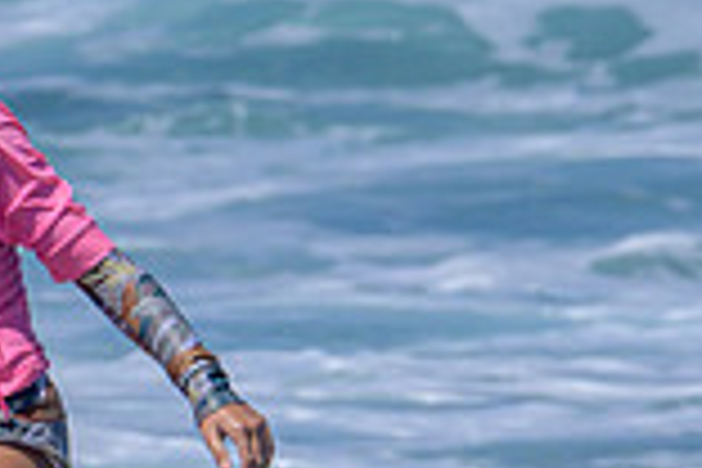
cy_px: 703
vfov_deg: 0.6
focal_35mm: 2358
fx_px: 45977
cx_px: 160
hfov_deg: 0.9
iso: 560
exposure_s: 1/2000
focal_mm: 470
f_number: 11
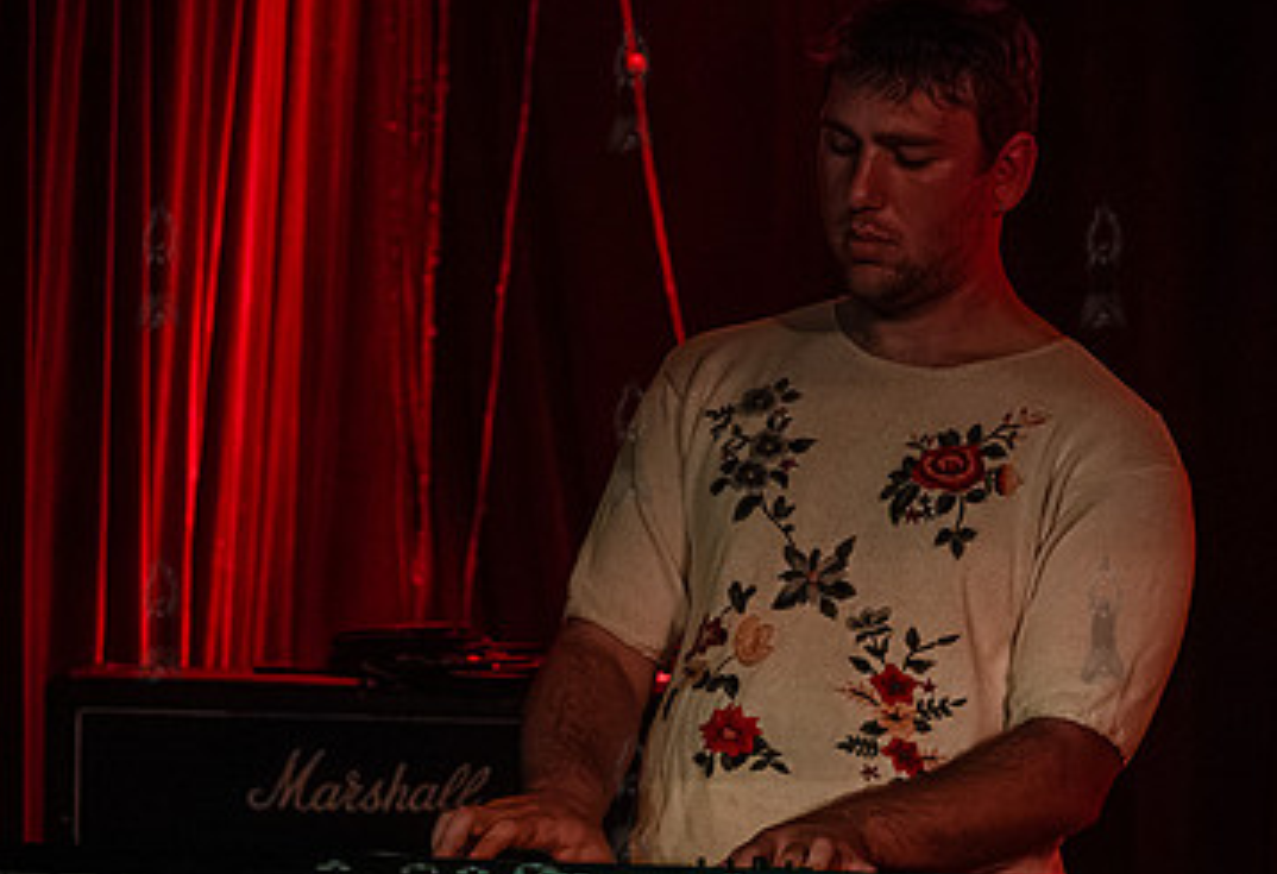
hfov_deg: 13.1
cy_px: 441
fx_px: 5543
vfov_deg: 9.0
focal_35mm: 155
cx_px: 603
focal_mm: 94
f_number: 3.2
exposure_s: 1/250
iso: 16000
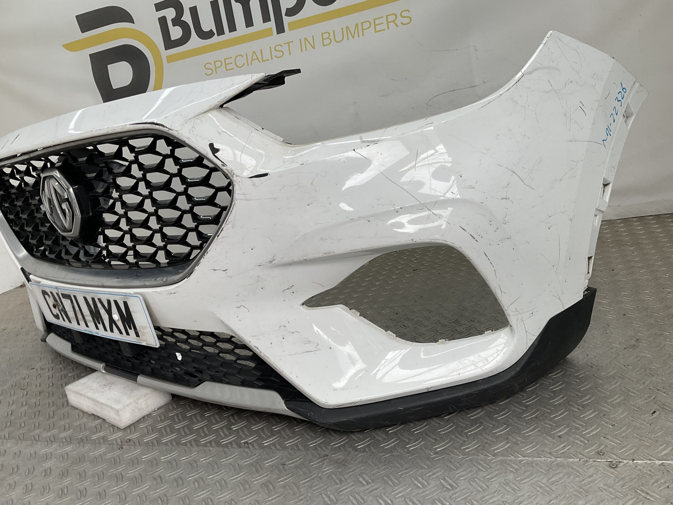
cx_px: 336
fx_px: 564
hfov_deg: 61.7
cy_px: 252
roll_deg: +11.9
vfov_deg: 48.2
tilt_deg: -18.2
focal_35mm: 29
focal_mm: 3
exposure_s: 1/283
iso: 16
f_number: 1.8
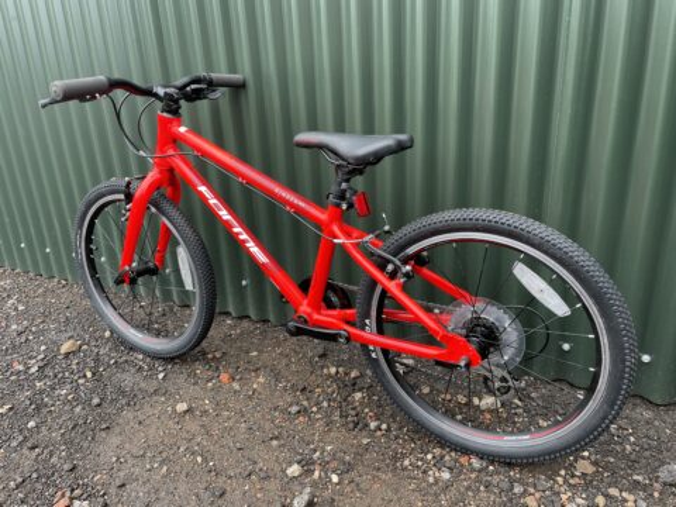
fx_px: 508
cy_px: 254
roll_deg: +3.0
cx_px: 338
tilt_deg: -21.0
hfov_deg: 67.3
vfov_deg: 53.1
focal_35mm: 26
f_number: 1.6
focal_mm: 4.2
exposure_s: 1/121
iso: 80
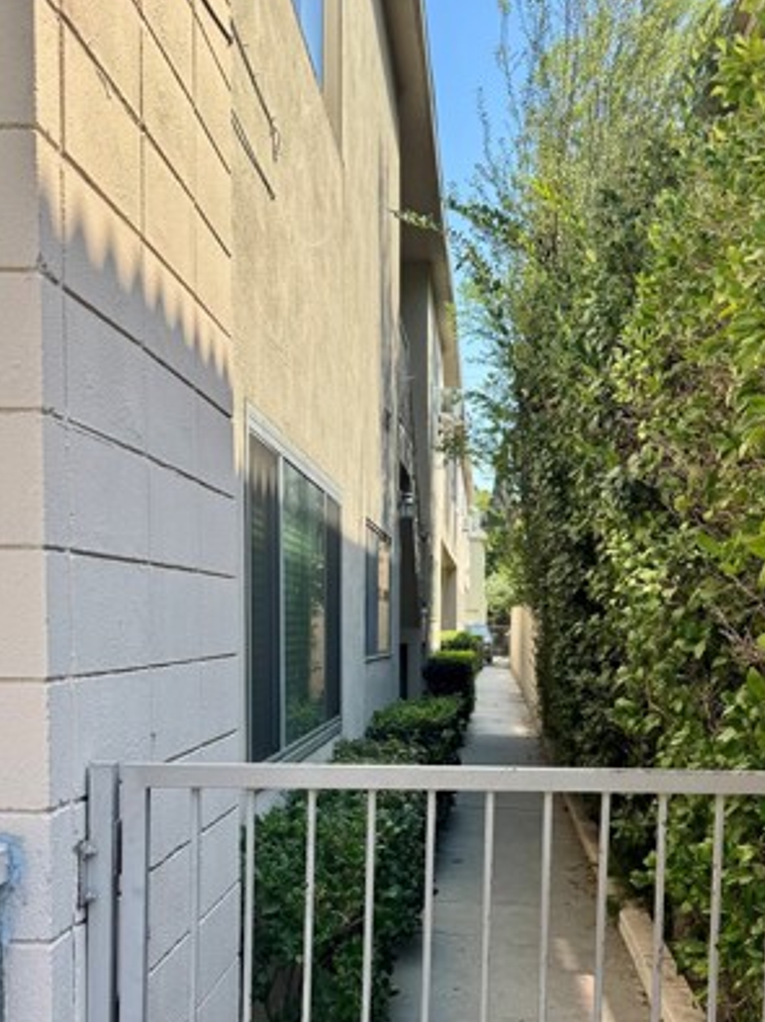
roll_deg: -0.2
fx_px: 1150
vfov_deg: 46.8
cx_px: 456
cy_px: 719
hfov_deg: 36.7
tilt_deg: -4.0
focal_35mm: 39
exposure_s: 1/853
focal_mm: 6.76
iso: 80
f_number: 1.78
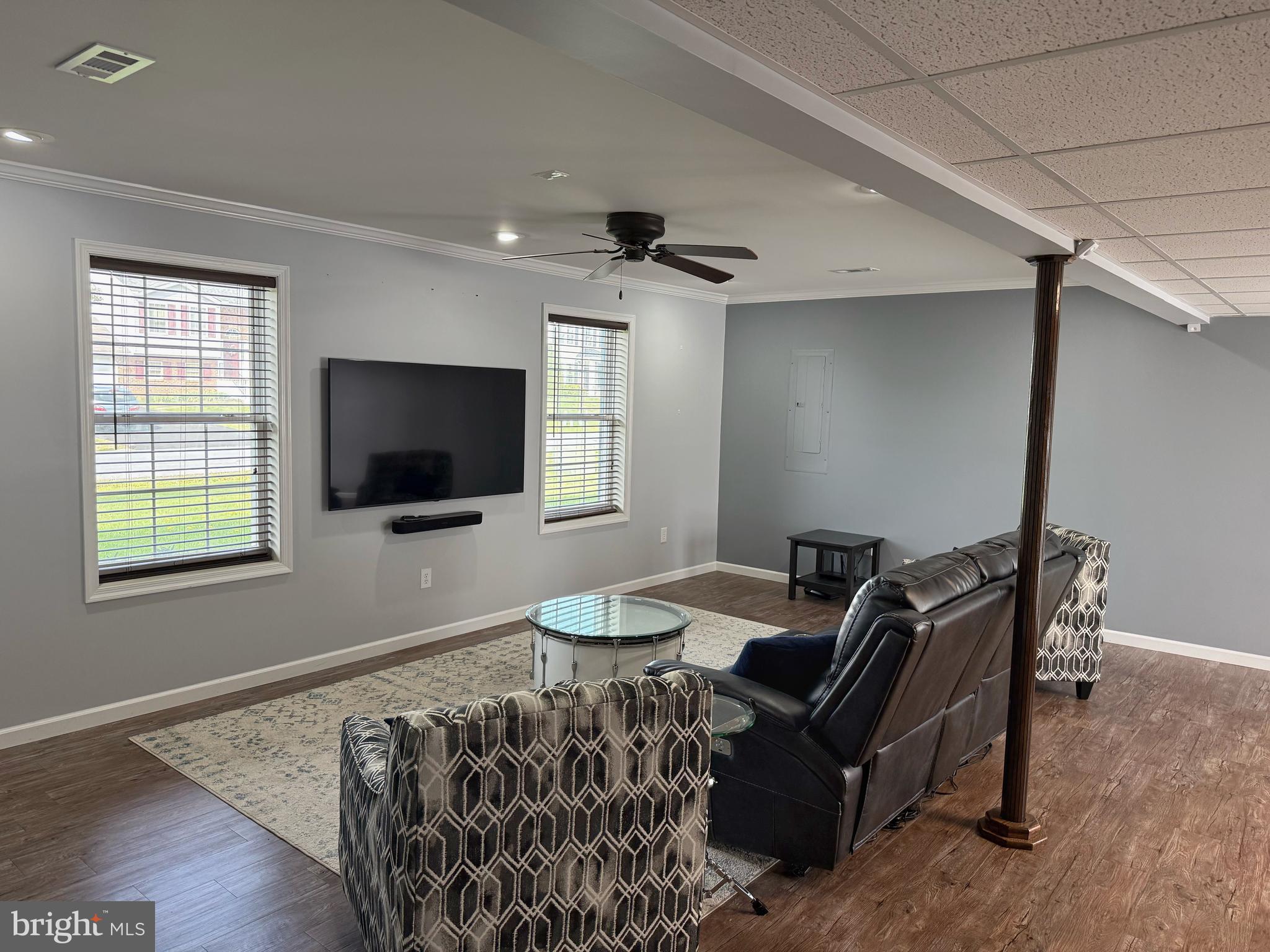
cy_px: 476
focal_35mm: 24
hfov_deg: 71.6
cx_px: 635
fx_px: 881
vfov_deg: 56.8
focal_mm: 6.76
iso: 200
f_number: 1.78
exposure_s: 1/188
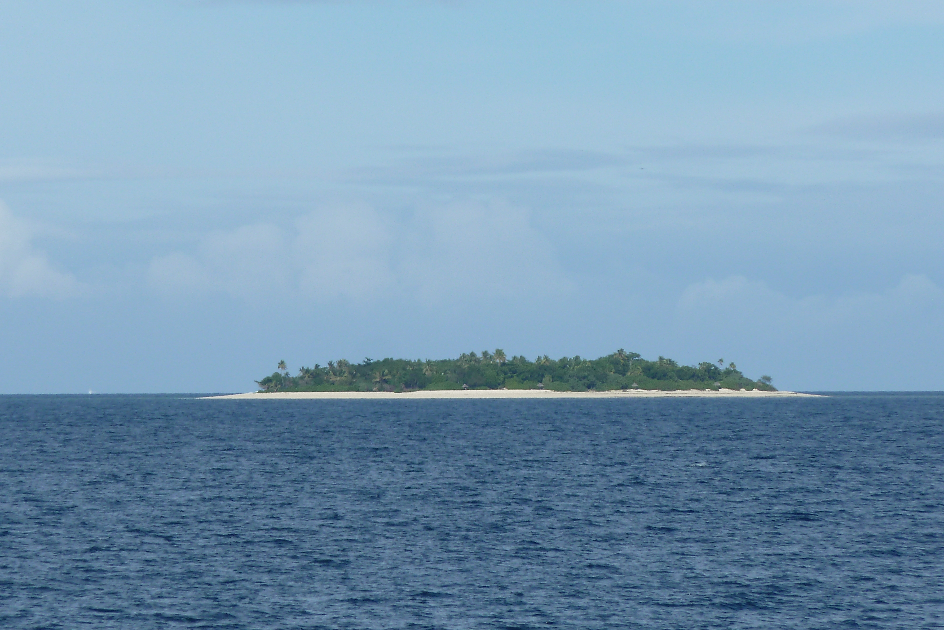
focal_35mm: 416
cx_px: 472
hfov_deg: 5.0
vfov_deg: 3.3
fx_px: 10908
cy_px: 346
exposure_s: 1/640
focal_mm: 49.2
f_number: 5.6
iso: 80
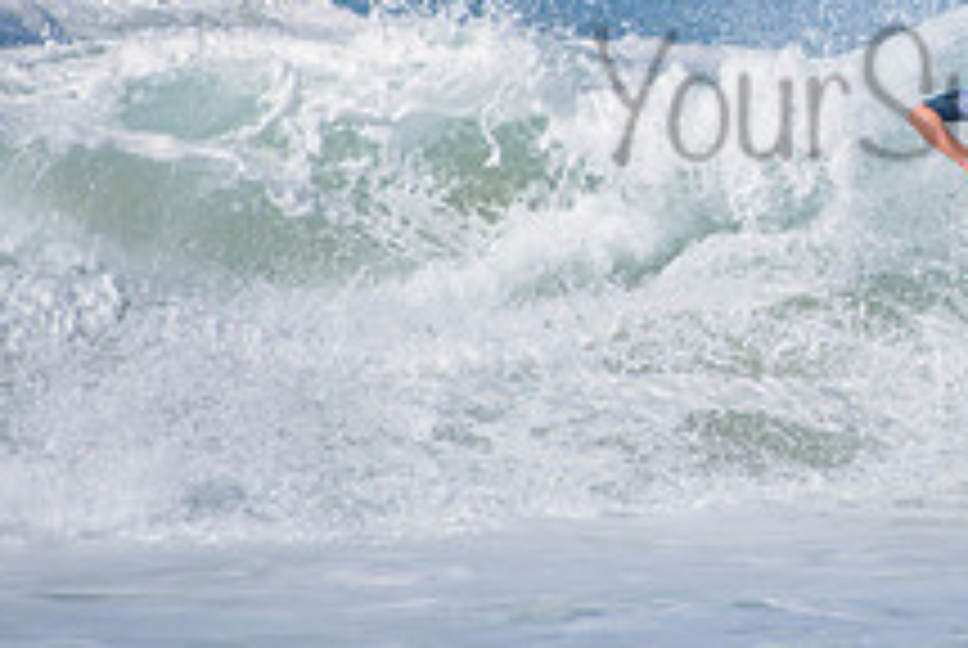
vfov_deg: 1.0
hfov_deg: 1.5
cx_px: 1058
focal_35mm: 1347
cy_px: 56
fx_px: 36268
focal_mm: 500
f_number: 5.6
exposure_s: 1/2500
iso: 180
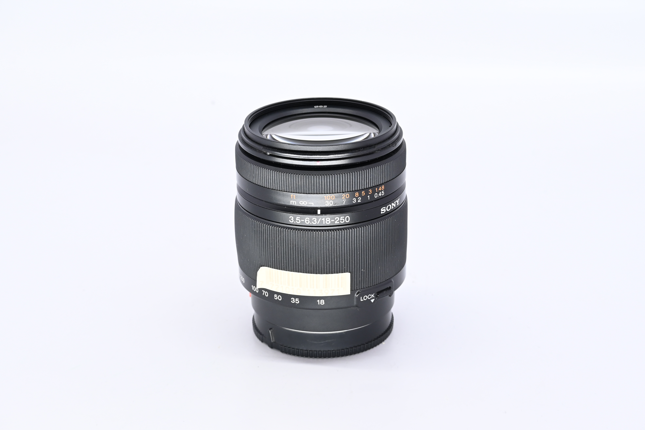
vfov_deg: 18.2
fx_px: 1344
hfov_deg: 27.0
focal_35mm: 75
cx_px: 322
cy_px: 215
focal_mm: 50
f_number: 9
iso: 500
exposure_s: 1/125
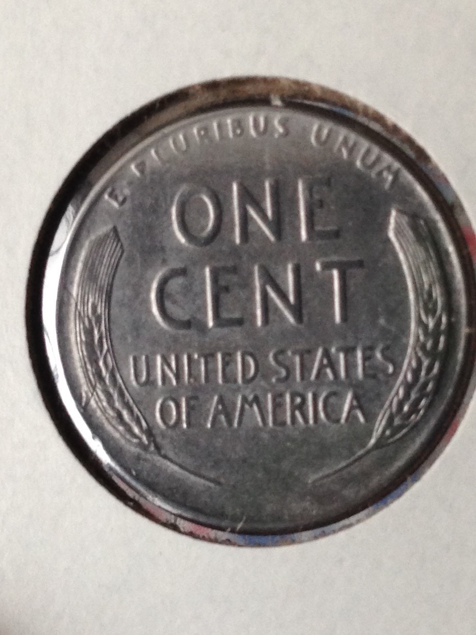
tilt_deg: -68.2
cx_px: 238
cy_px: 318
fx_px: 605
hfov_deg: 42.9
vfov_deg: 55.4
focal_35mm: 33
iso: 125
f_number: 2.4
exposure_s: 1/20
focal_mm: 4.12
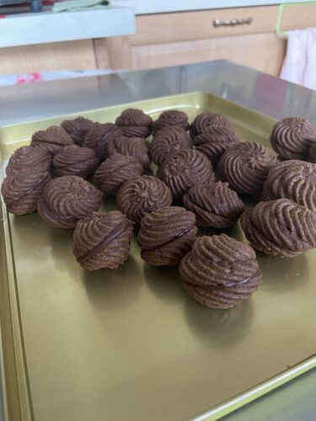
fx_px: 316
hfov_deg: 53.1
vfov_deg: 67.3
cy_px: 210
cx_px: 158
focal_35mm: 26
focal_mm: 4.25
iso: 500
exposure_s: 1/40
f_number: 1.8
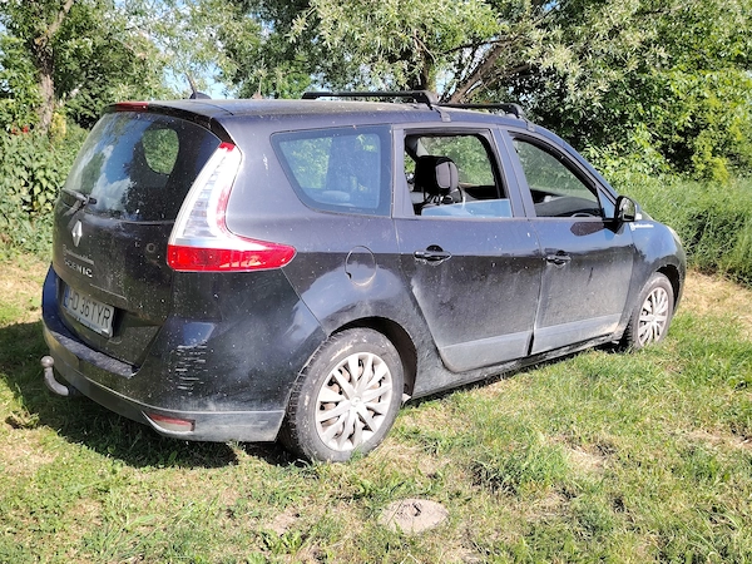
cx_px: 376
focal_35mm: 31
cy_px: 282
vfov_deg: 45.4
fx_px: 673
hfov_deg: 58.4
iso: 100
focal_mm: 5.25
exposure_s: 1/388
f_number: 1.75
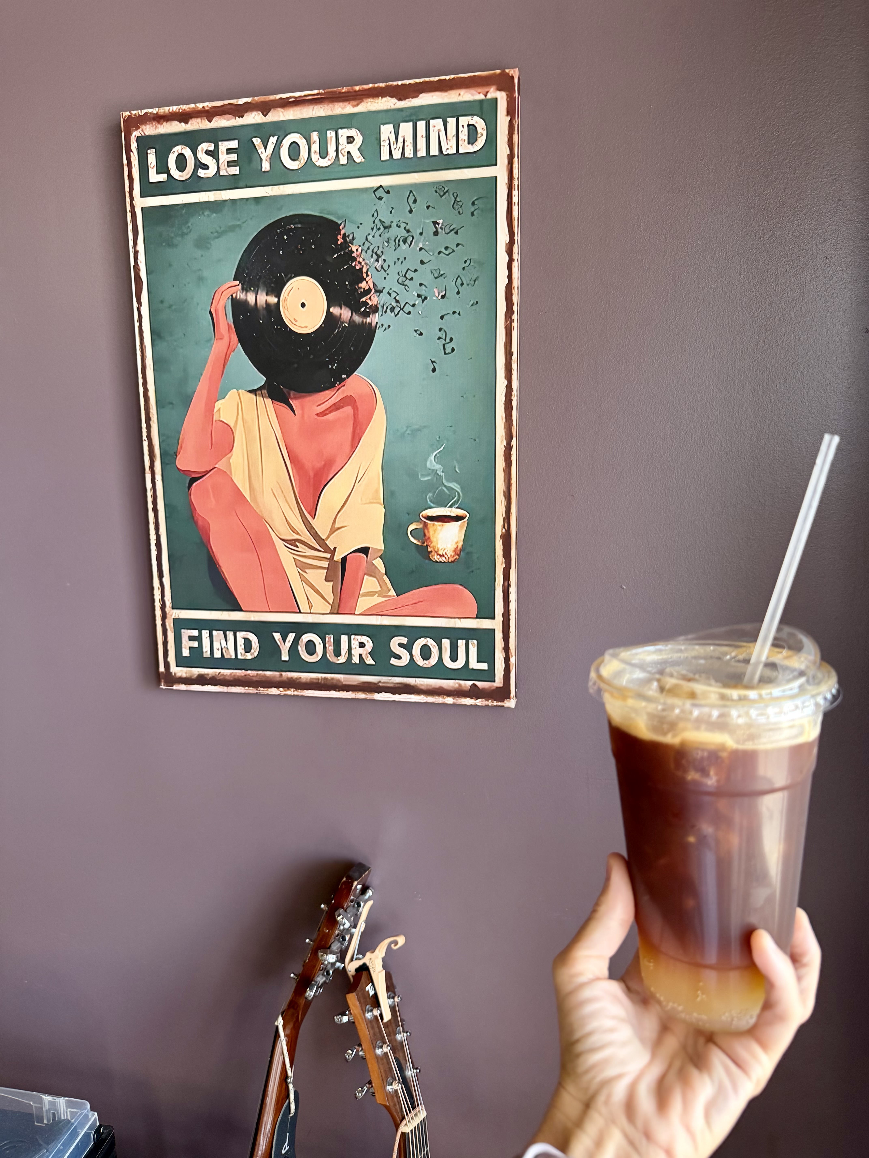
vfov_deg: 71.6
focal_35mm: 24
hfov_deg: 56.8
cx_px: 434
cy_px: 579
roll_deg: +0.2
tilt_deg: -9.1
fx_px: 803
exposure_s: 1/120
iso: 125
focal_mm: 6.76
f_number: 1.78
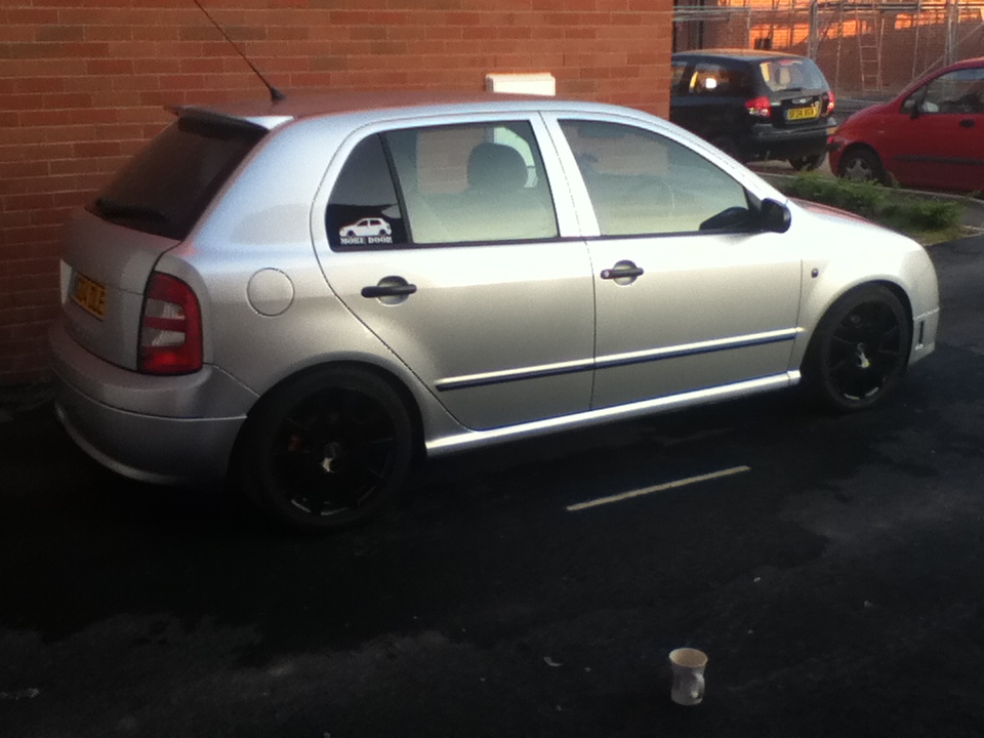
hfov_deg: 56.8
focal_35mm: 32
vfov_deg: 44.2
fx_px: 910
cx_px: 492
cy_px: 369
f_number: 2.4
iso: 100
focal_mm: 3.85
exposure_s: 1/120
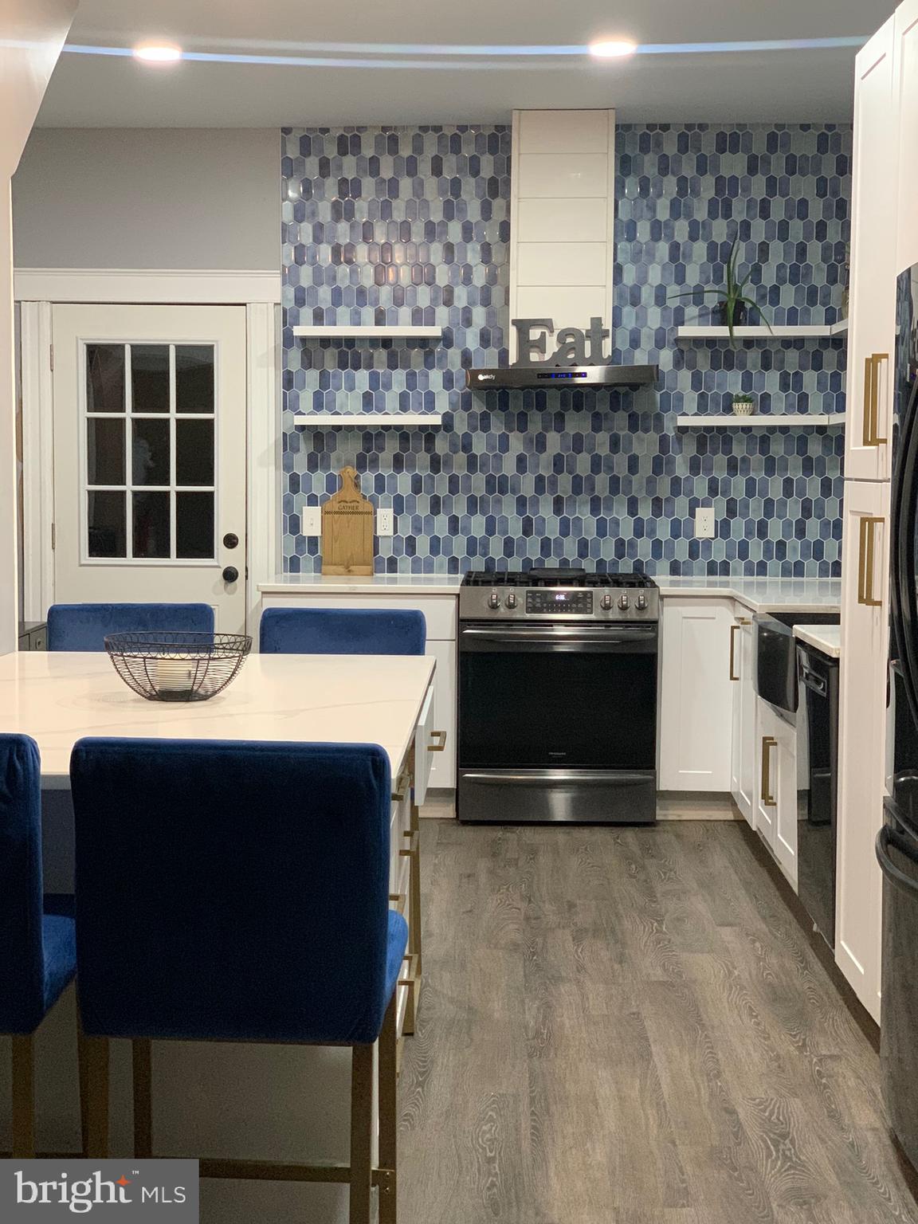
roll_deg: -0.3
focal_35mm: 52
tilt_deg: -3.8
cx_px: 459
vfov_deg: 36.8
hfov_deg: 28.0
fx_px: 1839
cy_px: 612
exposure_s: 1/60
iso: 400
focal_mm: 6
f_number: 2.4
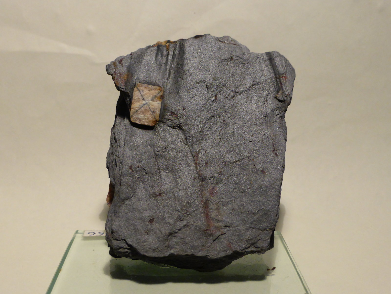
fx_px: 520
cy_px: 147
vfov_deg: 31.5
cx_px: 196
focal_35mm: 46
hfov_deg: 41.2
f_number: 4.1
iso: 400
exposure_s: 1/60
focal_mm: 7.9
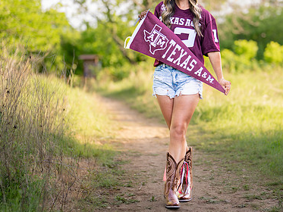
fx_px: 801
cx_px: 185
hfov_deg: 20.0
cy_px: 79
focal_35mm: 98
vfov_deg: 15.1
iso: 200
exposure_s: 1/1250
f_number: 1.2
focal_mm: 50
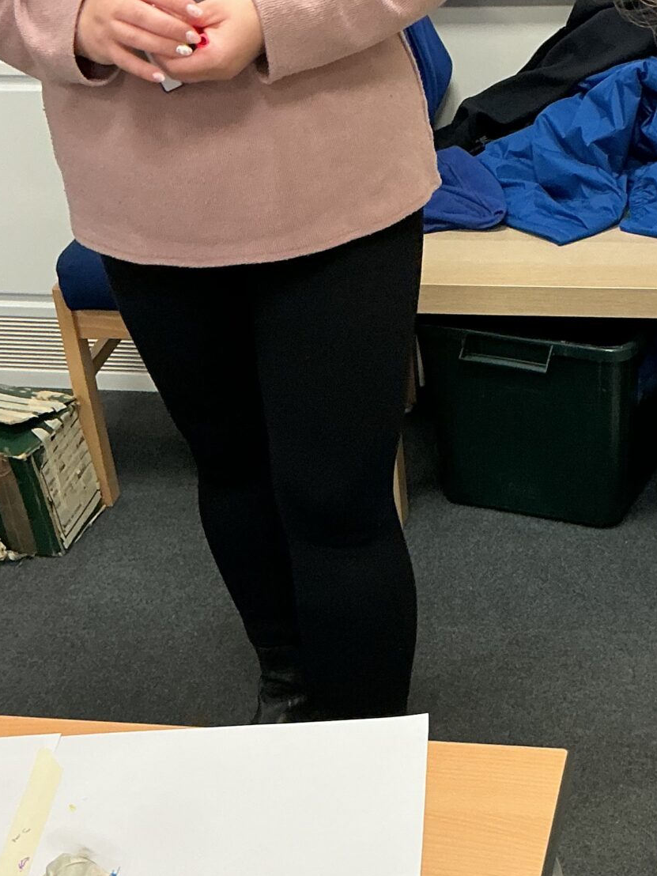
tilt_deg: -30.5
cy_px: 505
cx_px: 514
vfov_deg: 28.9
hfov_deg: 21.7
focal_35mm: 67
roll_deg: +3.5
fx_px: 1696
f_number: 1.8
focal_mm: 3
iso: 80
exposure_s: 1/50
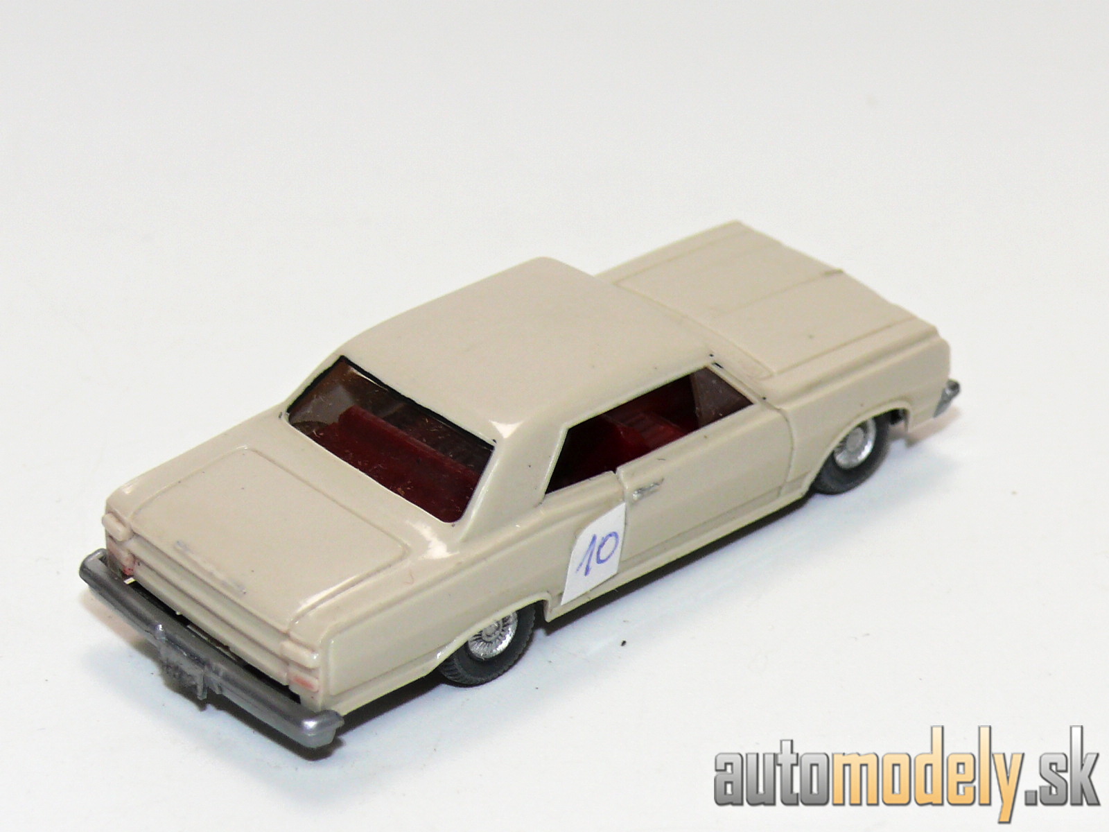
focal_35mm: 134
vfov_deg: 11.1
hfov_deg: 14.7
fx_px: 4293
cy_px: 416
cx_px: 554
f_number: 4
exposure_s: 1/30
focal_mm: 15.9
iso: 100
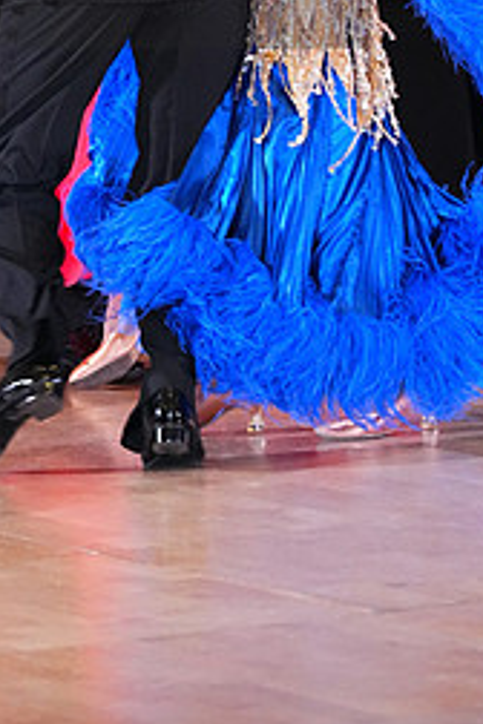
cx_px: -24
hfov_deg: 3.0
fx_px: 9277
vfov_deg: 4.5
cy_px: -46
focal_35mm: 461
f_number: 4.5
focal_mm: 200
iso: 8000
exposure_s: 1/400
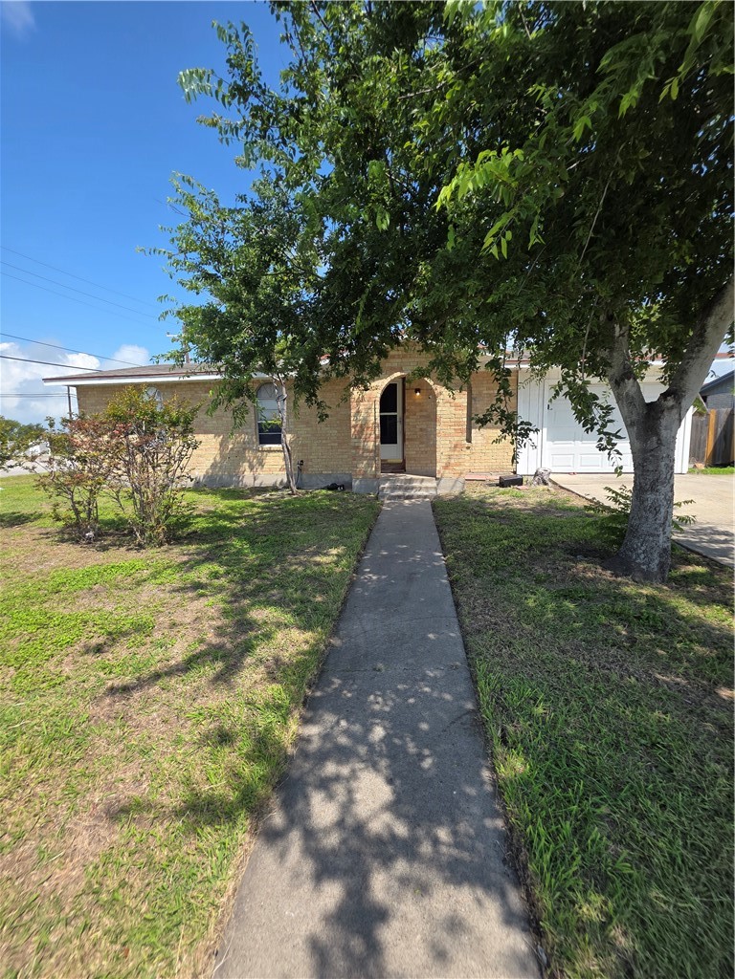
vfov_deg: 106.2
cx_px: 368
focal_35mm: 13
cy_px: 490
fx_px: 368
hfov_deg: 89.9
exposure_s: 1/1286
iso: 40
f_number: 1.9
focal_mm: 2.2
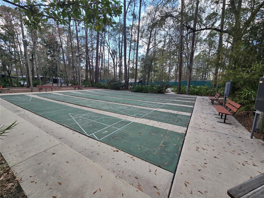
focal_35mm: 13
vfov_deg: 89.9
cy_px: 99
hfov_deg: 106.2
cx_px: 132
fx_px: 99
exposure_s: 1/720
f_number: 2.2
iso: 50
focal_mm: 2.2
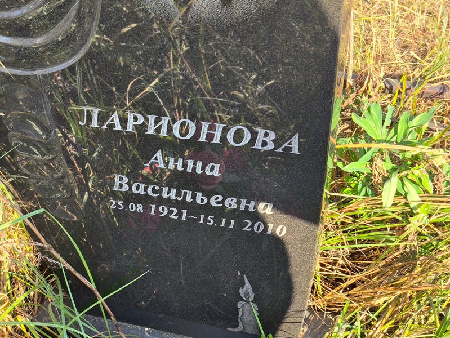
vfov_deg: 29.1
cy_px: 169
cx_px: 225
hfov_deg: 38.2
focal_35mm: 50
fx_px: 650
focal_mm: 4.71
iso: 50
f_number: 1.7
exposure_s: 1/156
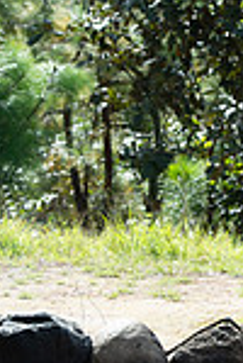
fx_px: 2126
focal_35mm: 211
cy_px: 234
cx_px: 260
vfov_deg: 9.7
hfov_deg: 6.5
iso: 160
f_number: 11
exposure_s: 1/125
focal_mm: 70
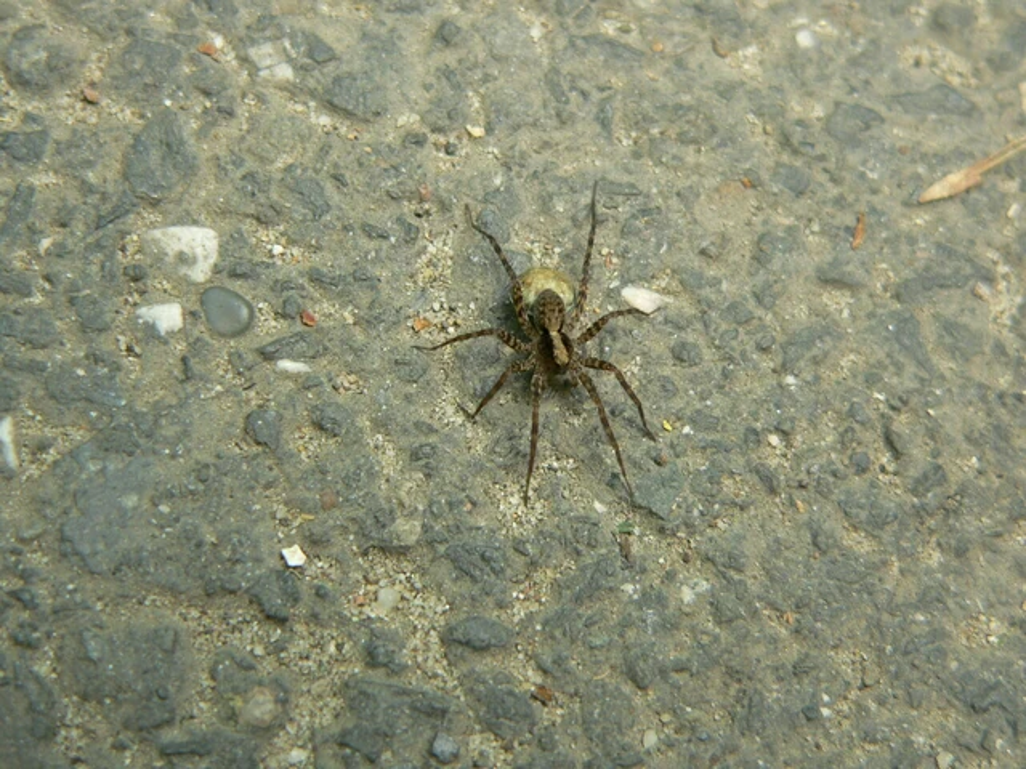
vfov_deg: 15.9
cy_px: 384
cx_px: 513
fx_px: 2756
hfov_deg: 21.1
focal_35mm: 93
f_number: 2.8
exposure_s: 1/80
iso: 80
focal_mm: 15.5
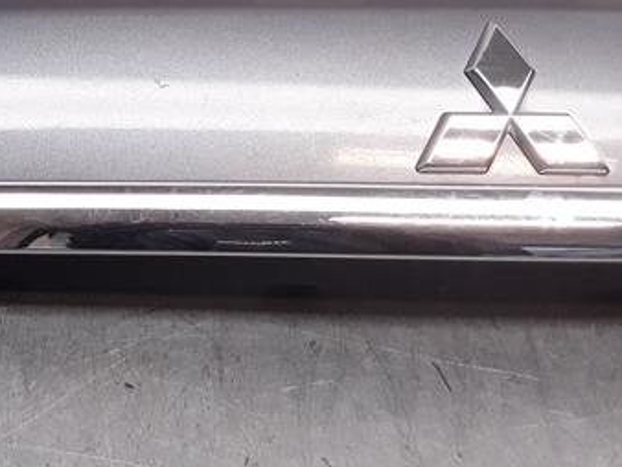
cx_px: 81
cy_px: 88
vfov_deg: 27.0
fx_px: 953
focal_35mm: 53
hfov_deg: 34.4
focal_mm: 2.91
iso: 100
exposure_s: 1/157
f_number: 1.9
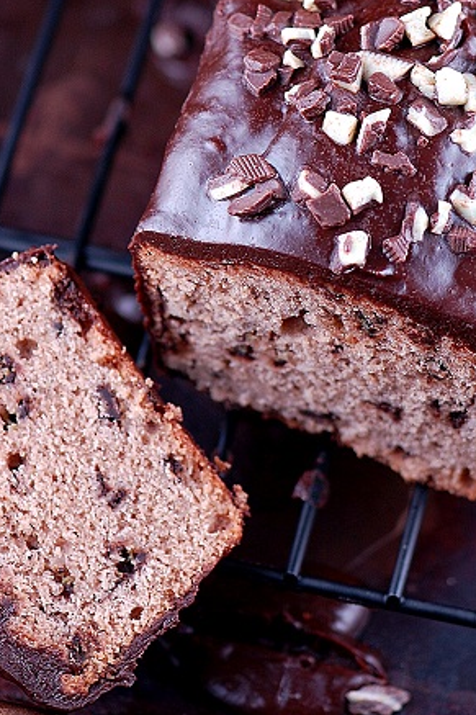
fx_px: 4838
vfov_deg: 8.4
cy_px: 276
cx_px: 332
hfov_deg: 5.6
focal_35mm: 244
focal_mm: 105
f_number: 3
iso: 200
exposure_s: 1/100
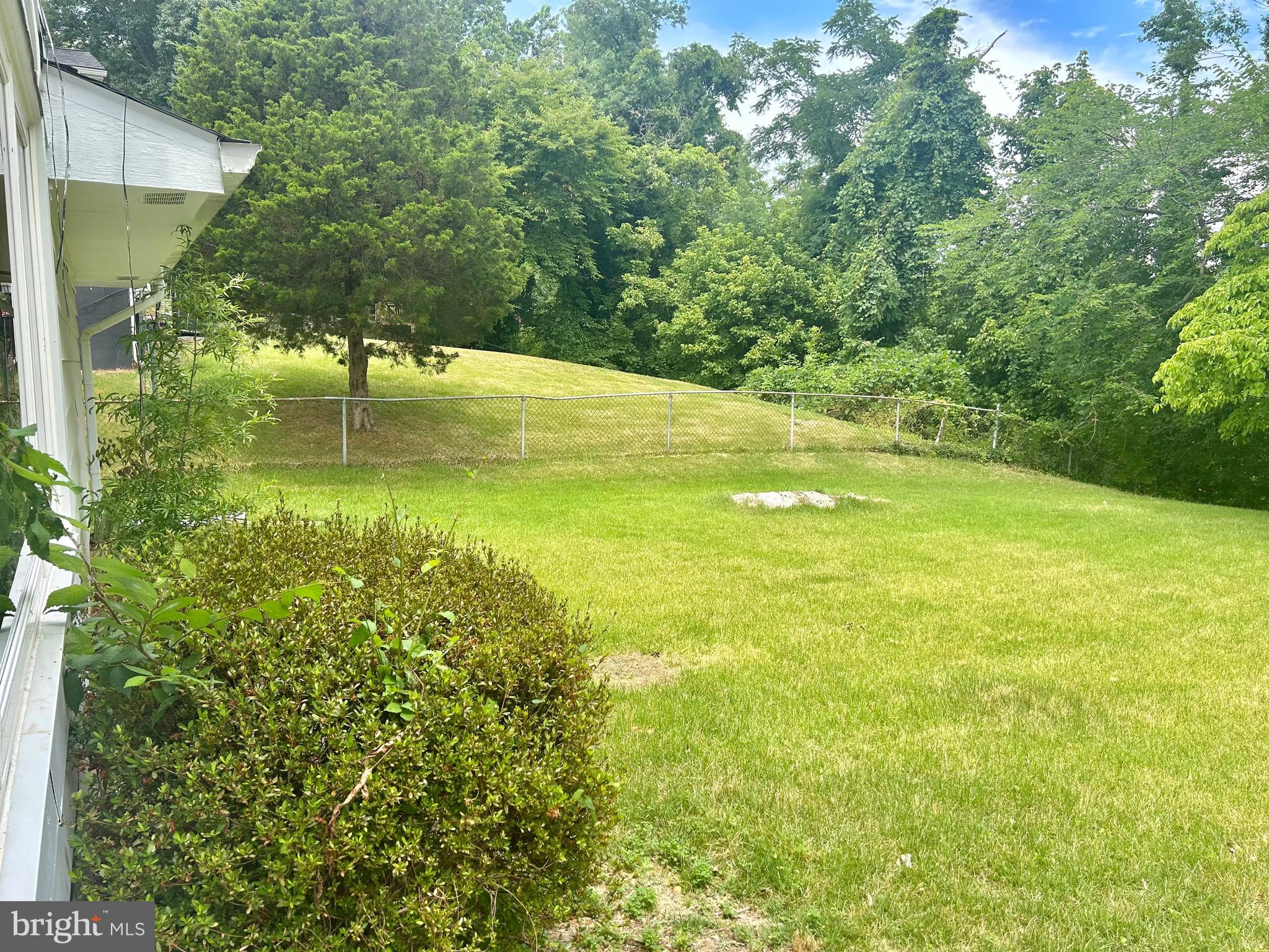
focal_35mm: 26
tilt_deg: -5.7
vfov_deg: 53.1
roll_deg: +0.7
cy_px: 476
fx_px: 953
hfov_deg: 67.3
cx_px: 634
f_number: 1.5
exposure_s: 1/1112
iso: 50
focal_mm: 5.7
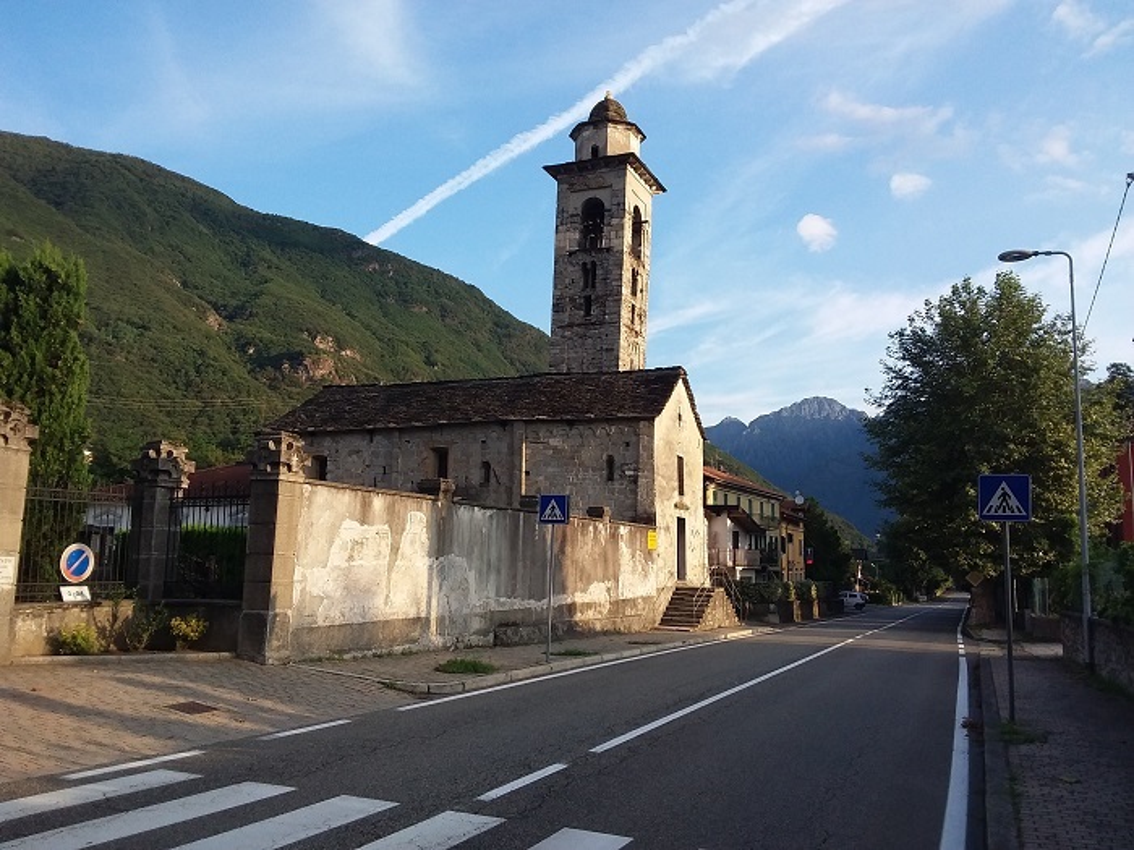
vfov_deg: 51.4
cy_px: 425
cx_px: 567
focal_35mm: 27
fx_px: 885
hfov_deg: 65.3
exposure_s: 1/587
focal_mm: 2.91
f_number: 1.9
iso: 40
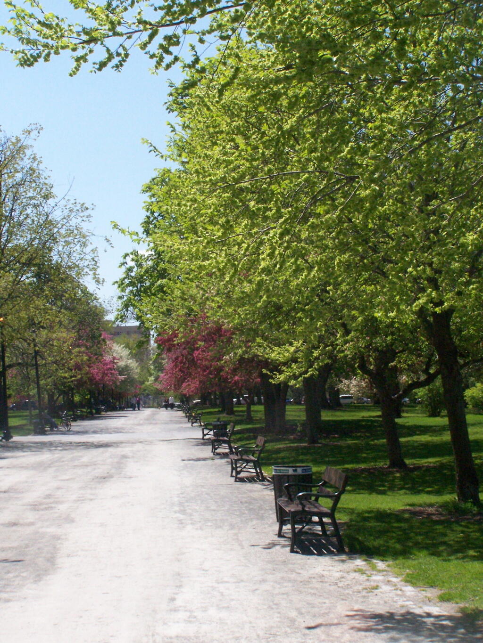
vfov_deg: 29.0
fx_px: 1246
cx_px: 242
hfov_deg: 21.9
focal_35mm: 67
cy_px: 322
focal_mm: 11.1
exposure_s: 1/1600
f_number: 6.3
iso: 400
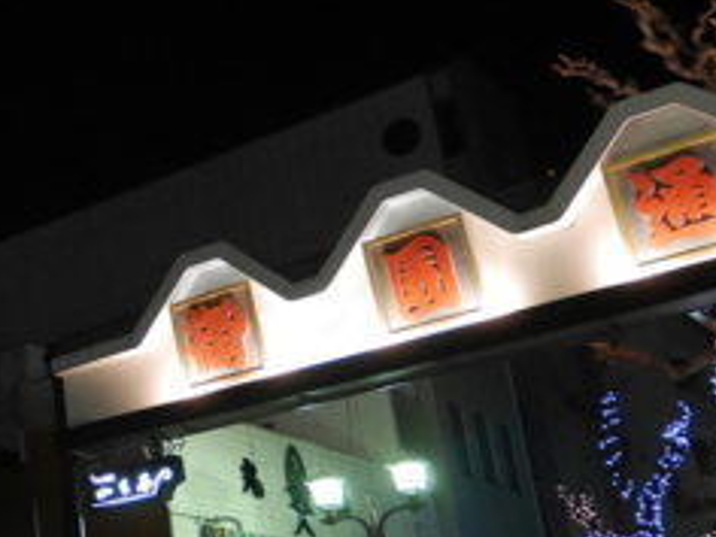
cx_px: -182
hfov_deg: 27.2
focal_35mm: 61
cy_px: 308
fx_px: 1262
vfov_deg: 24.0
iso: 3200
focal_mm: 12
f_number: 3.5
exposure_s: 1/50
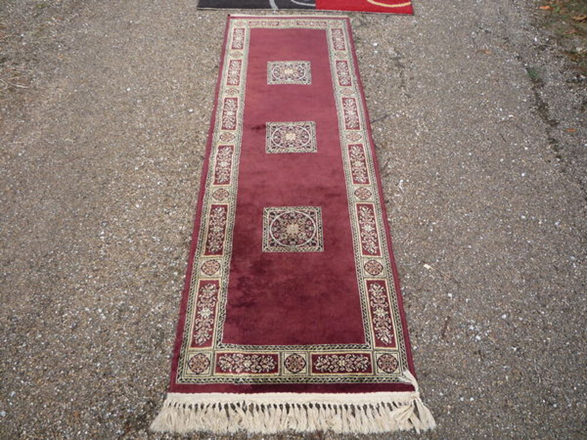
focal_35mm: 30
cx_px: 294
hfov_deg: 60.0
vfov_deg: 46.8
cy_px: 220
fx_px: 509
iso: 100
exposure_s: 1/100
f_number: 3.5
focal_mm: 5.2
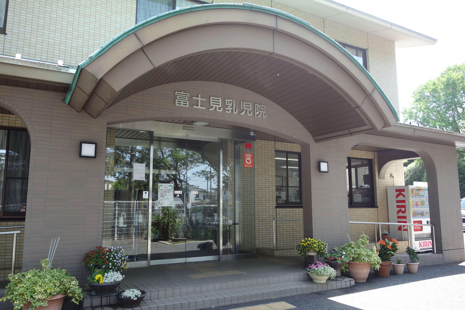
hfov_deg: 65.5
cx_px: 232
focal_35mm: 28
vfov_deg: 46.4
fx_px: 362
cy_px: 155
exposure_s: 1/100
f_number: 4
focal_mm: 10.4
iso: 125
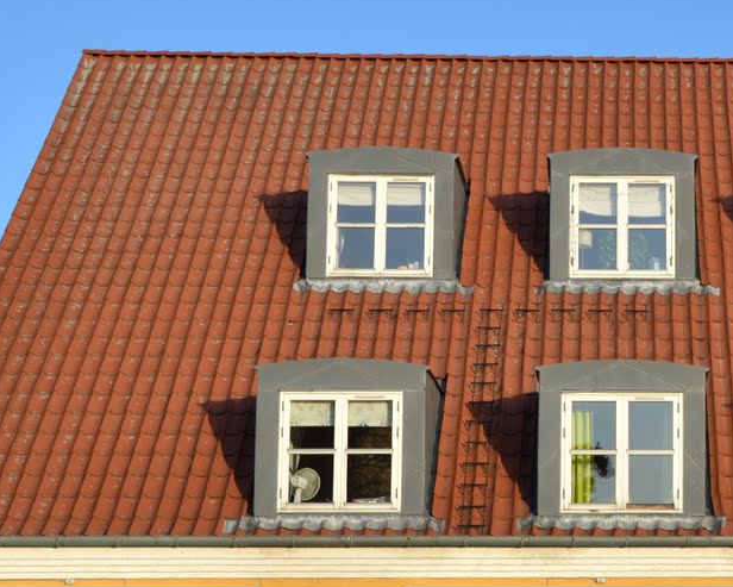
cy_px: 379
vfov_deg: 16.2
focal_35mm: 95
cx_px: 740
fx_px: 2061
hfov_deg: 19.6
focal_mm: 26
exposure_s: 1/160
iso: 100
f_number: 6.3
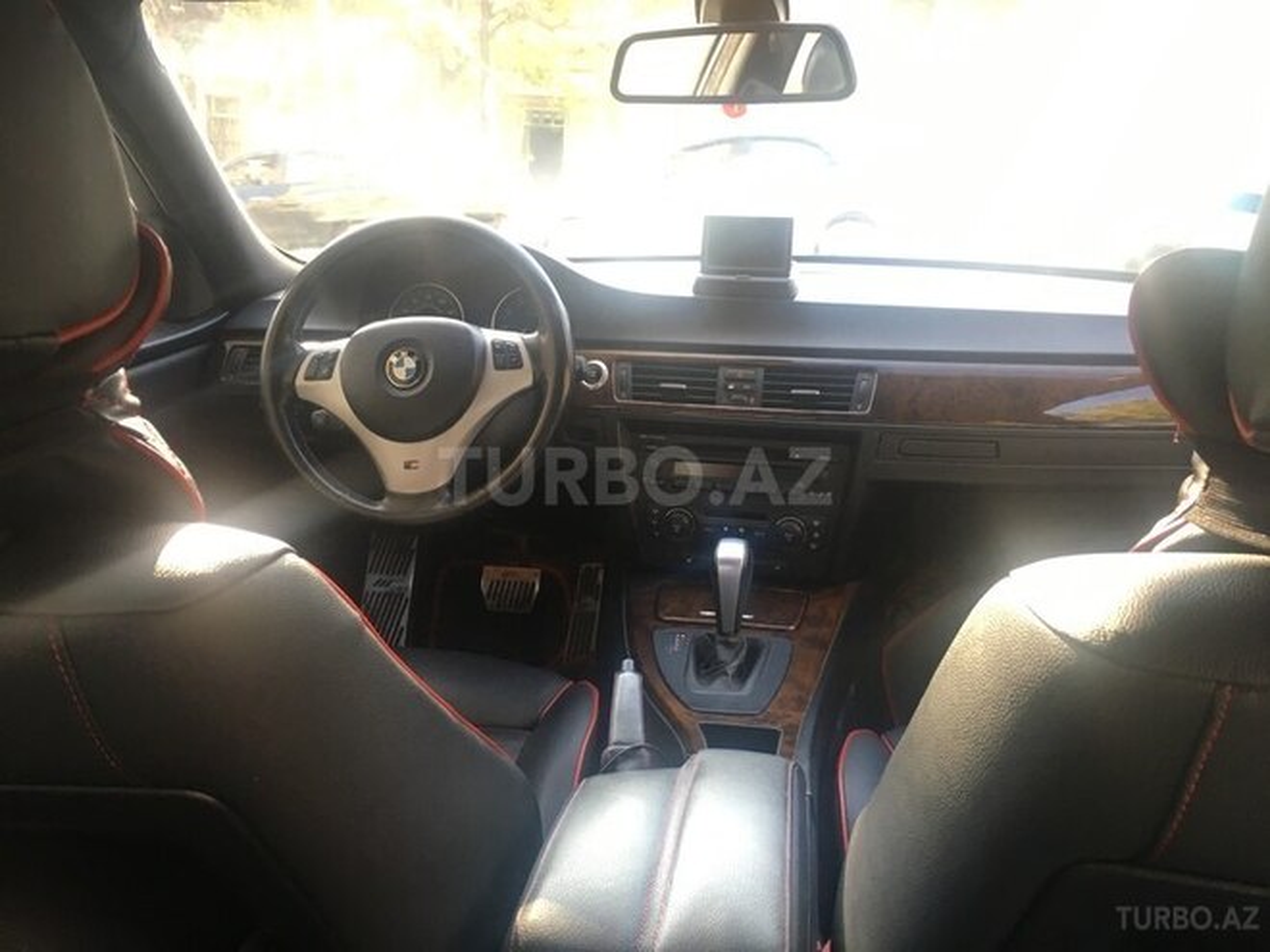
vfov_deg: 48.2
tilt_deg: -15.6
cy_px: 476
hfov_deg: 61.7
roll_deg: -2.9
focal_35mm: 29
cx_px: 635
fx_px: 1064
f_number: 2.2
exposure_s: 1/33
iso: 32
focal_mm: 4.15
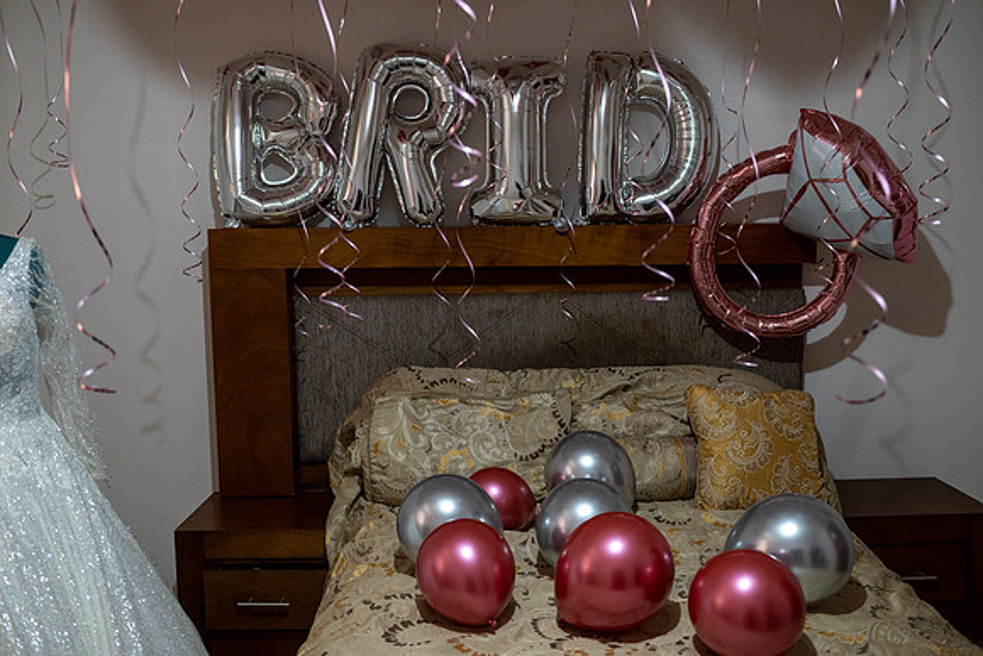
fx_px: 956
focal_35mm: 35
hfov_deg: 54.4
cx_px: 492
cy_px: 328
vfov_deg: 37.9
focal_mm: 35
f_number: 3.5
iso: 1600
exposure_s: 1/125
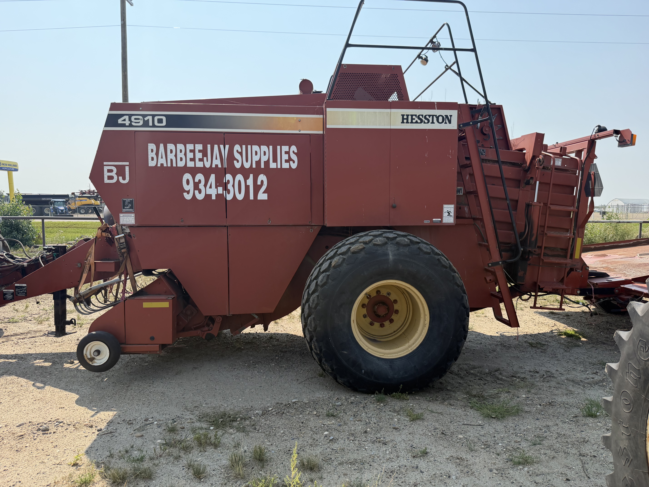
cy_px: 244
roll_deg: -1.2
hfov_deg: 71.6
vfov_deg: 56.8
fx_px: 450
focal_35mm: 24
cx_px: 324
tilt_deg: -4.0
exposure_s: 1/4673
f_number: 1.78
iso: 100
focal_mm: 6.76
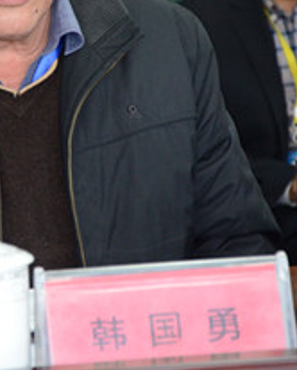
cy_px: 100
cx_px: 77
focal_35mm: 237
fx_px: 2600
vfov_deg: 8.1
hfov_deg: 6.5
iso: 2000
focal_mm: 70
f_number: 6.3
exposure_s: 1/60
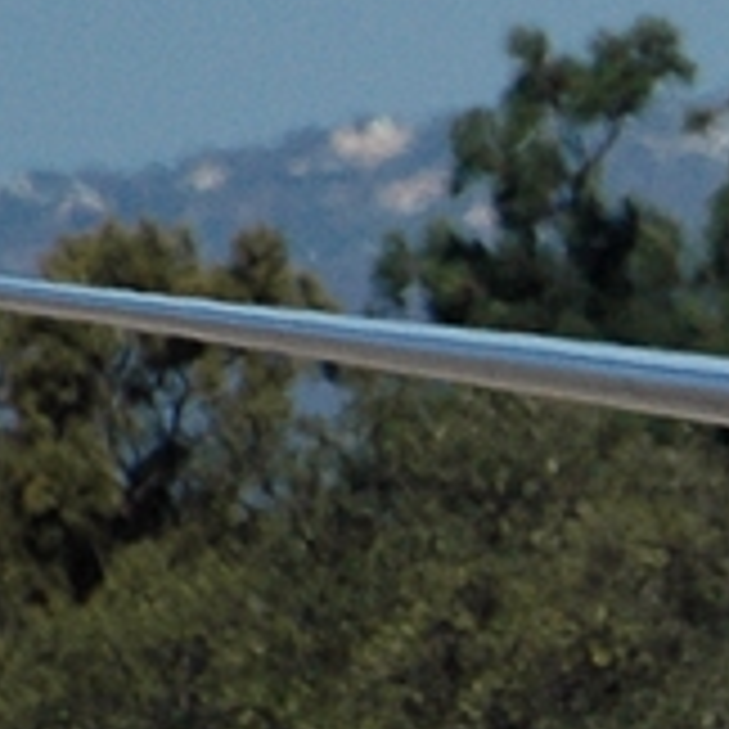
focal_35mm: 2417
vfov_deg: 0.7
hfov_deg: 0.7
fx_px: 57588
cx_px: 1660
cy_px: 529
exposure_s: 1/2500
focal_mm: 300
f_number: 6.3
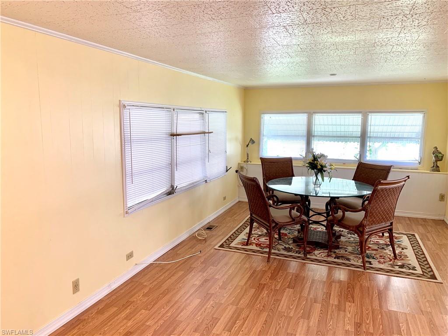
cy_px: 168
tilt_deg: -6.7
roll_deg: -0.9
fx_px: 336
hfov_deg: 67.3
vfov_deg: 53.1
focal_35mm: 26
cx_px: 224
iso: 80
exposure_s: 1/60
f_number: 1.8
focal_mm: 4.25
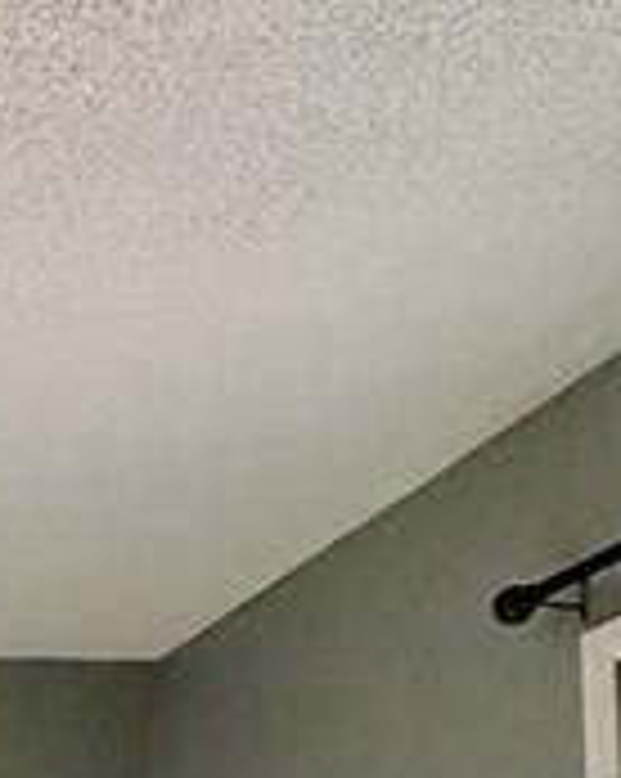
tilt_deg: +3.2
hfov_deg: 13.7
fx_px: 2186
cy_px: 1151
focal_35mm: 95
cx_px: -630
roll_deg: -1.4
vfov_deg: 18.1
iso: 200
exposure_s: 1/120
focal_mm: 2.22
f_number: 2.2
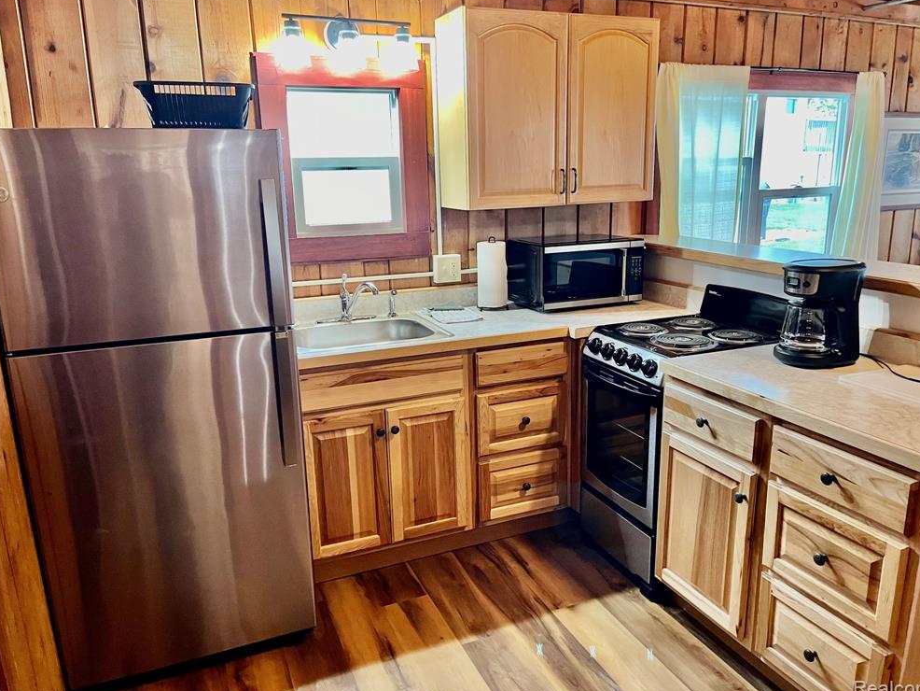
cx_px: 470
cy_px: 345
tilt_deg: -14.0
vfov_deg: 51.4
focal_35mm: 27
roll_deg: +1.4
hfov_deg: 65.3
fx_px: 718
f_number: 1.6
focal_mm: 5.1
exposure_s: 1/60
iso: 250
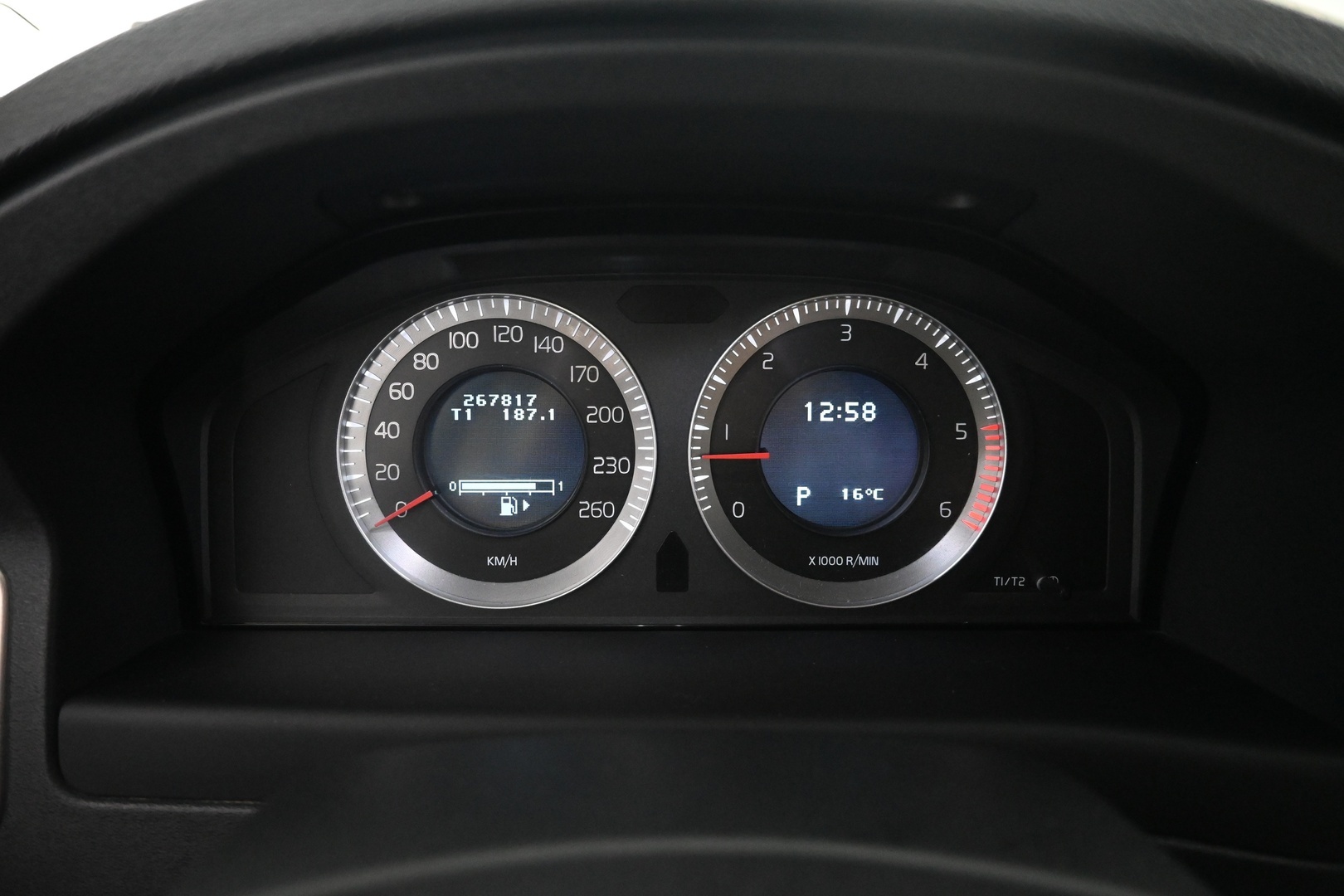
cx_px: 672
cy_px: 448
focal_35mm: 24
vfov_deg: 53.1
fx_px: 896
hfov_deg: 73.7
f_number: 4
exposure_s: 1/60
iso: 4000
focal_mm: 16
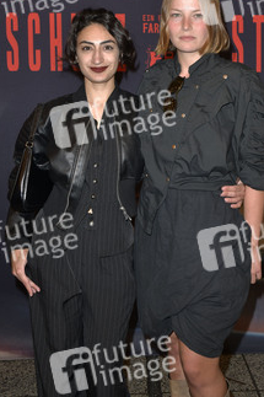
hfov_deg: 28.6
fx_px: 518
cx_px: 149
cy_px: 181
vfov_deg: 41.9
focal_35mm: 47
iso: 500
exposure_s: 1/250
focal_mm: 38
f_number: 6.3
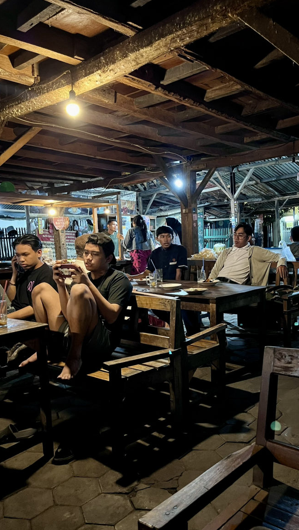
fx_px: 409
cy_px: 266
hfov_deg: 40.1
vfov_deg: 66.1
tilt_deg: -3.8
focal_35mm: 29
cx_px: 177
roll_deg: +2.6
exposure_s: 1/25
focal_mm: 5.1
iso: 800
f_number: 1.6
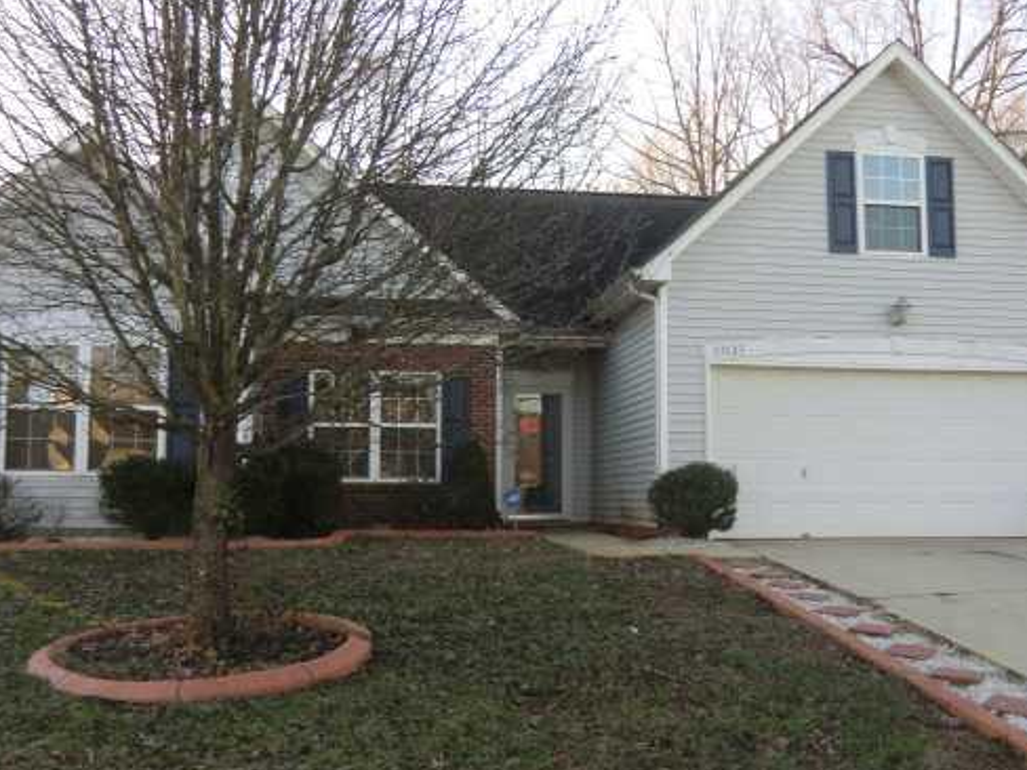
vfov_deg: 37.7
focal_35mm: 38
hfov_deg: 48.9
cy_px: 381
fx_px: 1127
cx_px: 553
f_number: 3.5
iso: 64
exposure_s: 1/100
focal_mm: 5.2
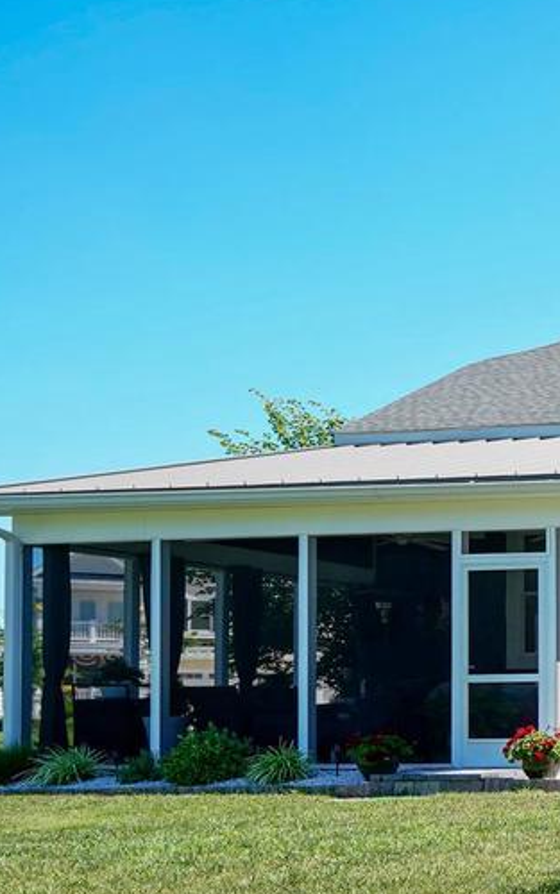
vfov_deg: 43.5
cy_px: 688
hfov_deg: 18.4
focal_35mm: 44
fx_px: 1073
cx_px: 1136
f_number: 5.6
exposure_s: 1/125
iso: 100
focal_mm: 10
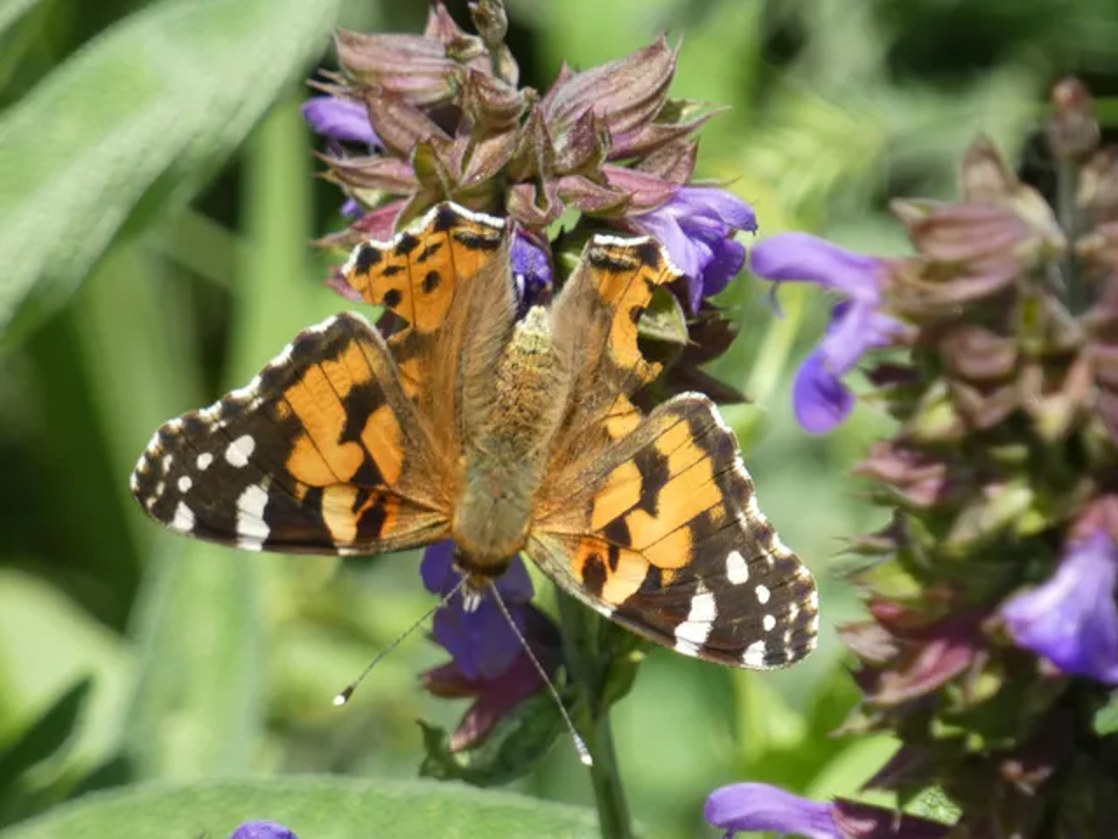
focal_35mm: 600
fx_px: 19378
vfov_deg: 2.5
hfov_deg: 3.3
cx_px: 559
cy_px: 420
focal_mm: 107.6
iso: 80
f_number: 5.6
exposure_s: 1/200
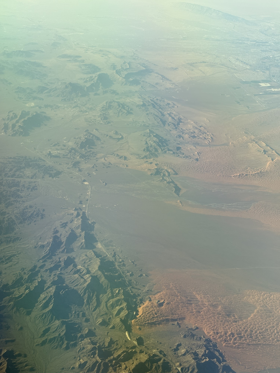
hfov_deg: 28.0
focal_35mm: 52
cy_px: 186
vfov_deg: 36.8
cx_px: 140
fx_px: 561
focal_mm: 5.96
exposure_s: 1/1339
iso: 32
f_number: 1.6
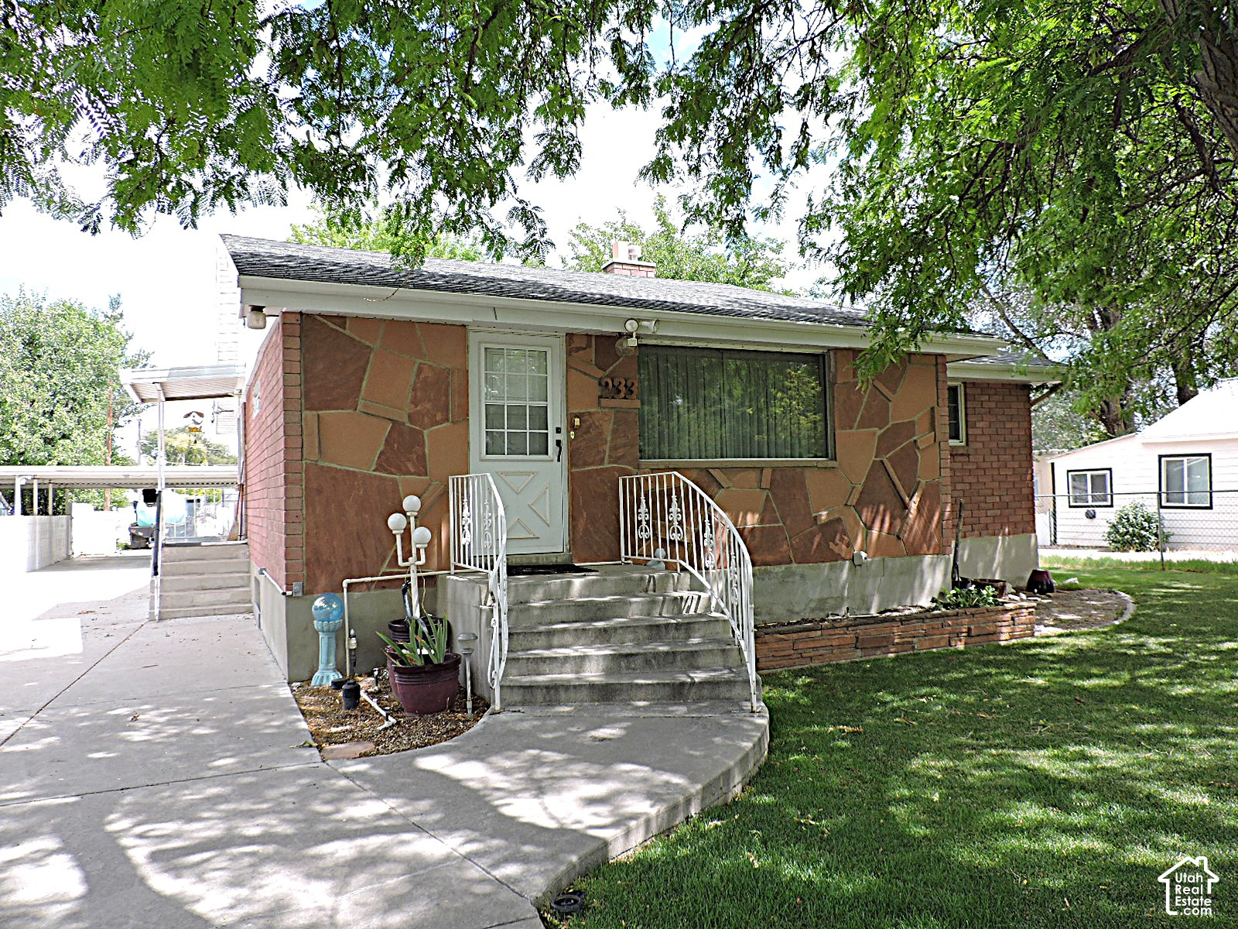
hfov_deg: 71.6
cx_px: 619
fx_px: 858
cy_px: 464
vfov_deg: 56.8
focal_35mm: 24
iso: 100
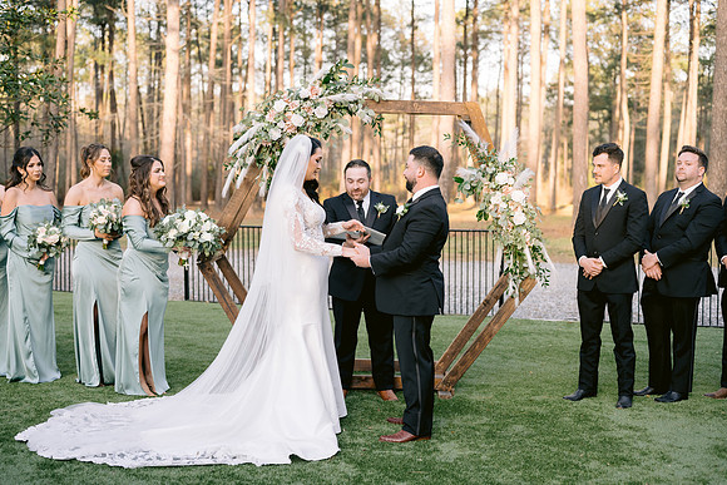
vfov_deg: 27.0
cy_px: 242
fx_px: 1010
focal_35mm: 50
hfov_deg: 39.6
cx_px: 364
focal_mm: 50
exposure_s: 1/500
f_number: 2.8
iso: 400
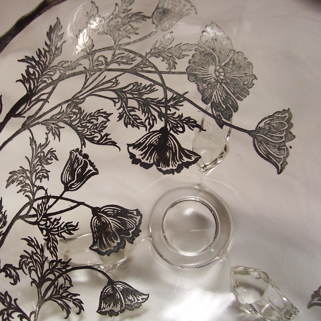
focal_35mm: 44
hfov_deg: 38.0
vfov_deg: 38.3
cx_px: 109
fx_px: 462
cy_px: 161
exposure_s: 1/60
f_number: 2.8
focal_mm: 5.6
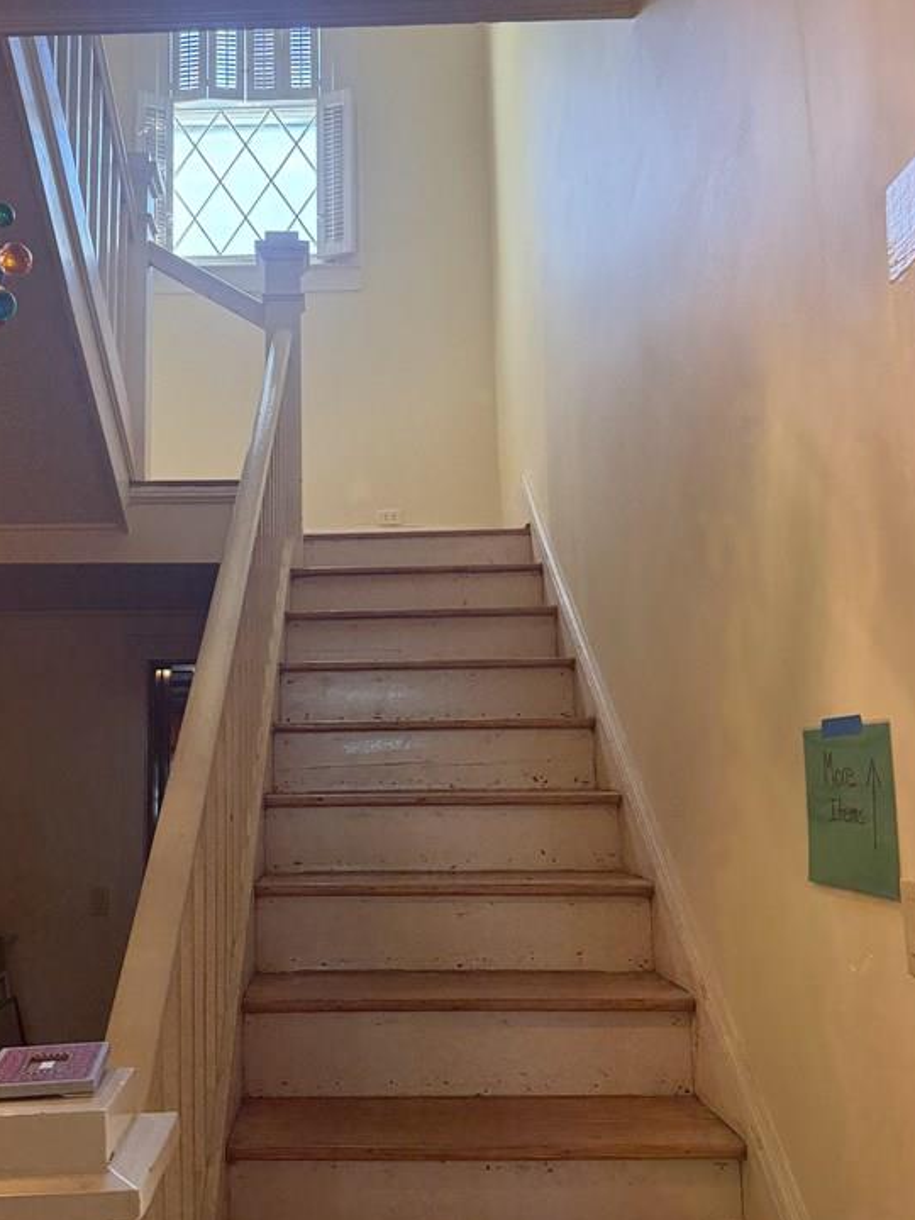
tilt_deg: +7.7
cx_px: 330
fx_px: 1128
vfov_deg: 56.8
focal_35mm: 32
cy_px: 618
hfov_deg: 43.7
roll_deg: -0.5
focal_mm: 6.76
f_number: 1.78
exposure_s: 1/120
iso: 320
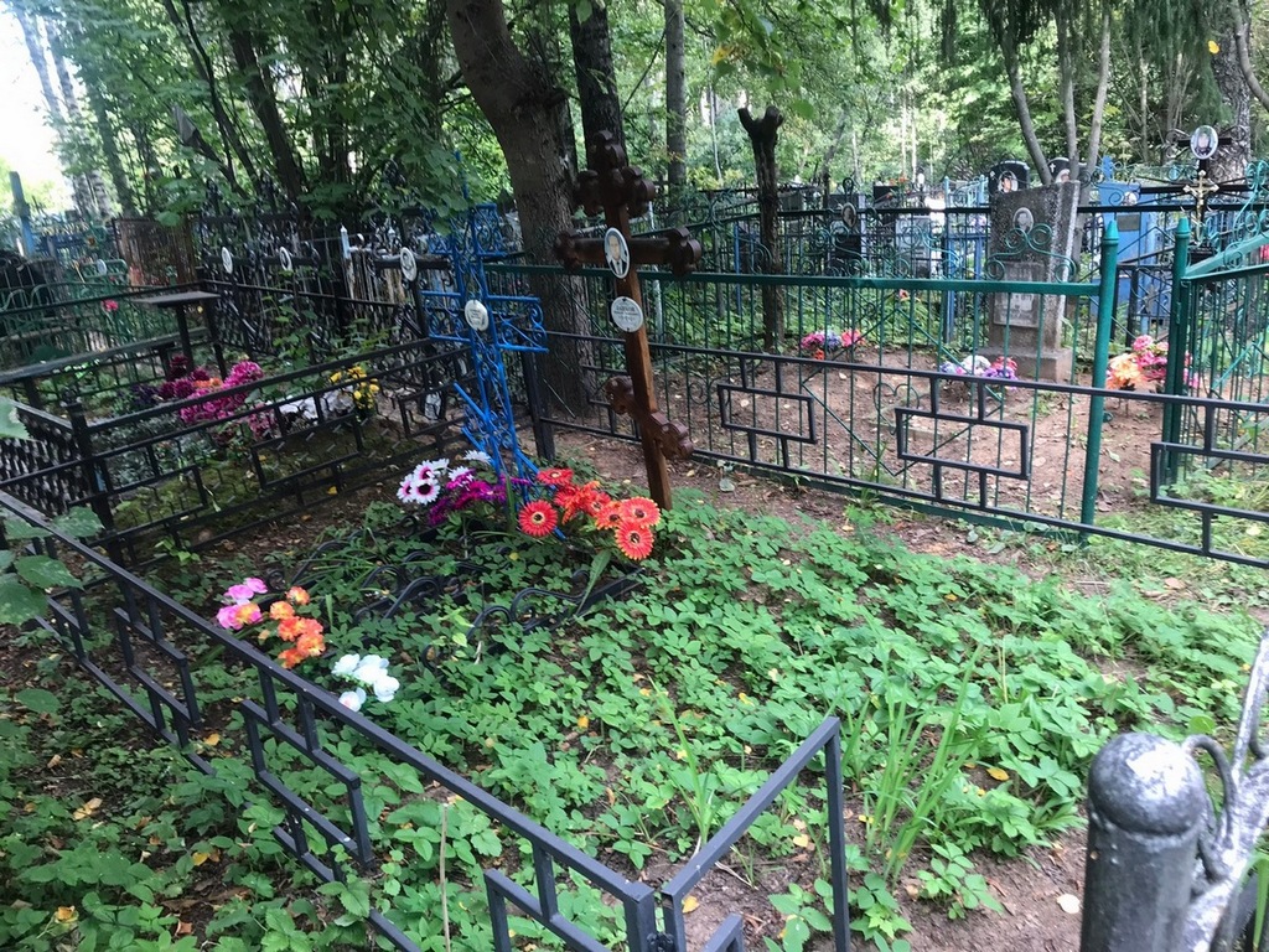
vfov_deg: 49.7
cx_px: 634
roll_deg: +9.0
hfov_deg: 63.4
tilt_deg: -17.7
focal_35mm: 28
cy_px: 476
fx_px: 1026
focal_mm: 3.99
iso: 25
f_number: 1.8
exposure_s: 1/50
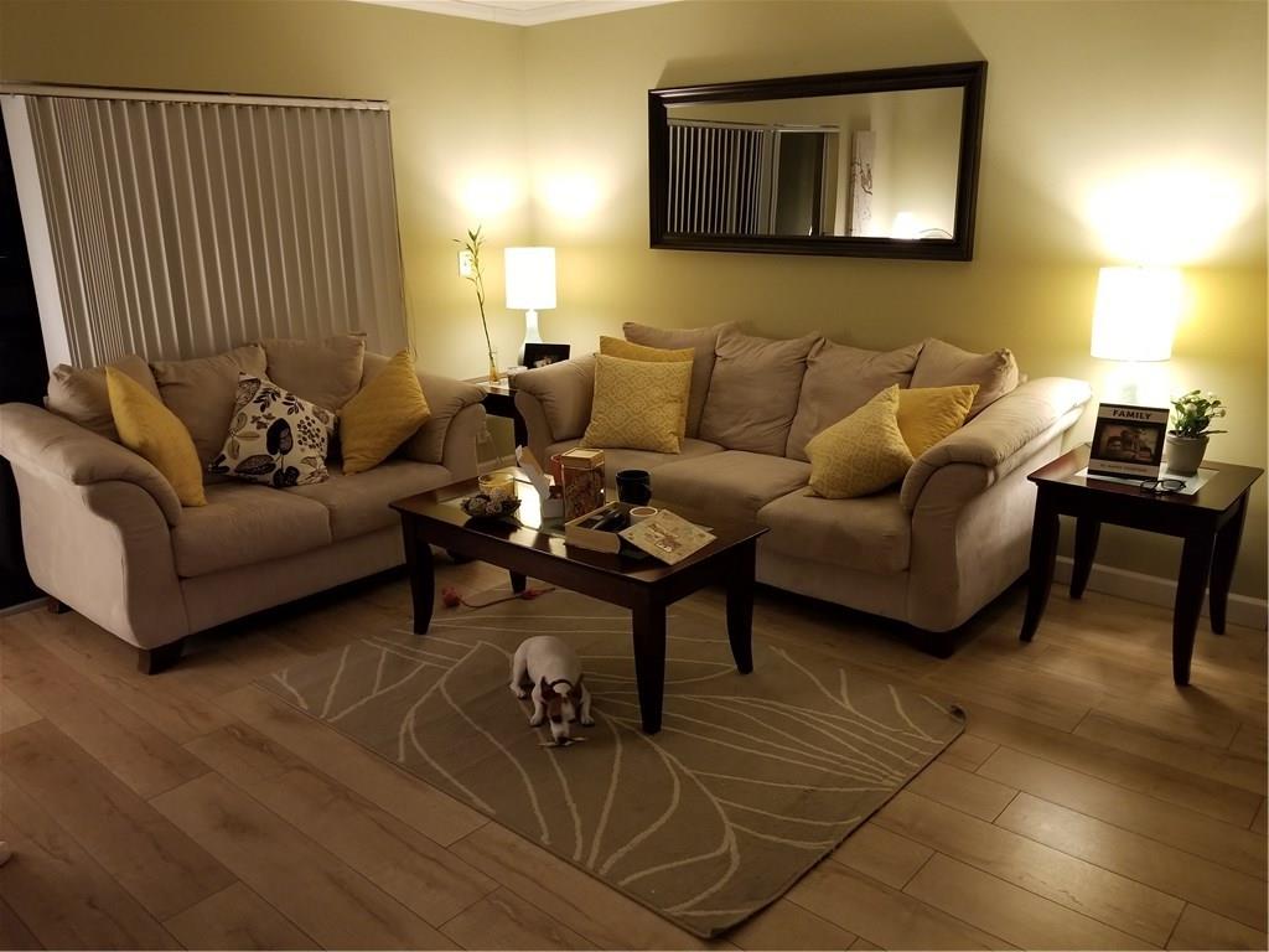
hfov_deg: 67.3
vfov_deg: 53.1
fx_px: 953
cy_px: 476
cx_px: 634
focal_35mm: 26
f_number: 1.7
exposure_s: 1/30
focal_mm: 4.25
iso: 200
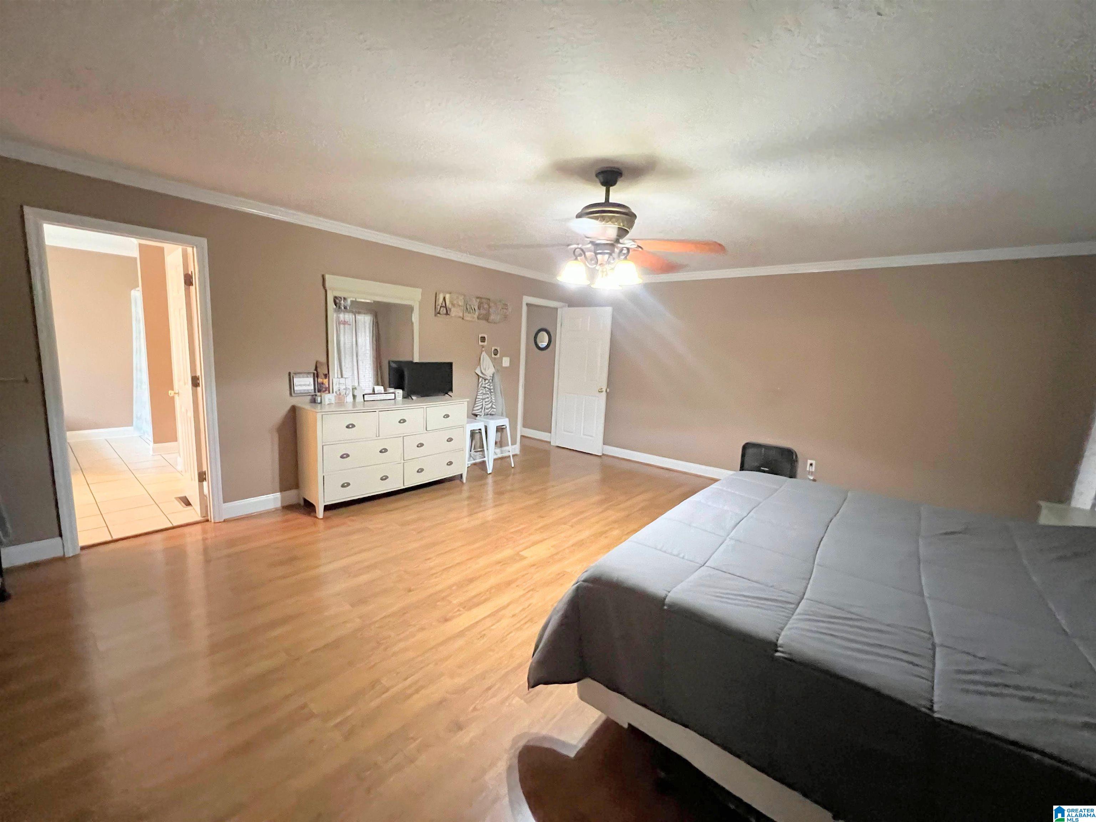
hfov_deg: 106.2
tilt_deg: -6.9
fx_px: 412
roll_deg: -1.6
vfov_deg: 89.9
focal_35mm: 13
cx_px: 548
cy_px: 411
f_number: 1.8
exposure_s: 1/40
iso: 1000
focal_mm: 1.57
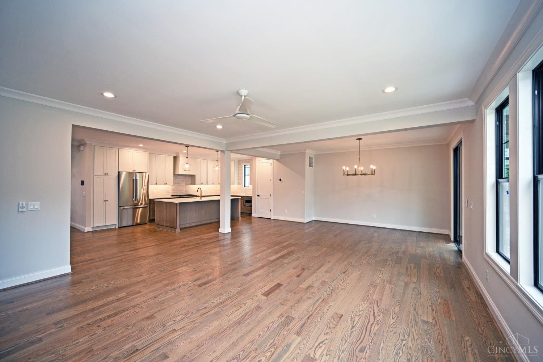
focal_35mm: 14
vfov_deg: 81.2
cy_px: 181
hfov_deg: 104.3
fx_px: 211
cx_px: 272
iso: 220
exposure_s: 1/60
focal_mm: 14
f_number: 4
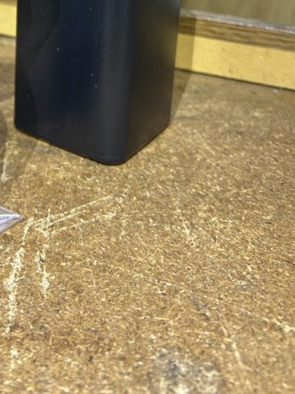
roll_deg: -1.8
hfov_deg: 24.6
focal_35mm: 57
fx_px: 648
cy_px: -24
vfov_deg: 30.7
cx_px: 8
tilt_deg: -15.0
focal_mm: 5.7
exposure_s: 1/60
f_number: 1.5
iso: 160
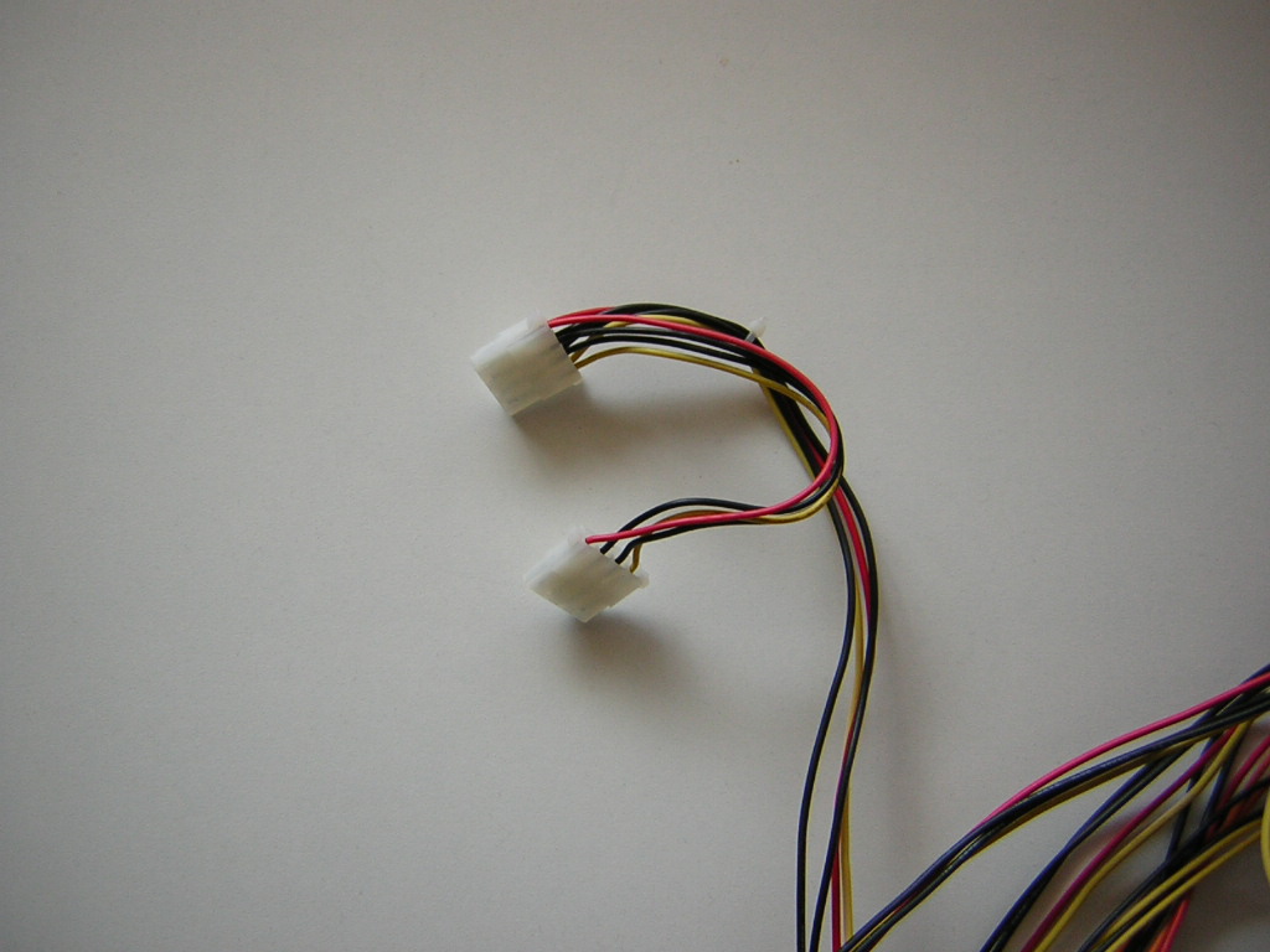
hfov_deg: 51.4
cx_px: 635
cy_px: 476
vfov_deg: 39.7
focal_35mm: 36
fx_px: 1321
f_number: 2.6
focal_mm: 4.7
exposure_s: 1/64.3
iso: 50
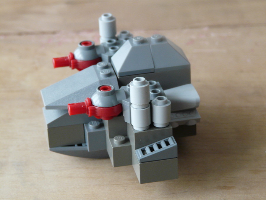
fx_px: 968
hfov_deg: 15.6
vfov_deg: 11.8
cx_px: 133
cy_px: 100
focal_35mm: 126
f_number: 3.6
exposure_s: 1/5
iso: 200
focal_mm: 20.6
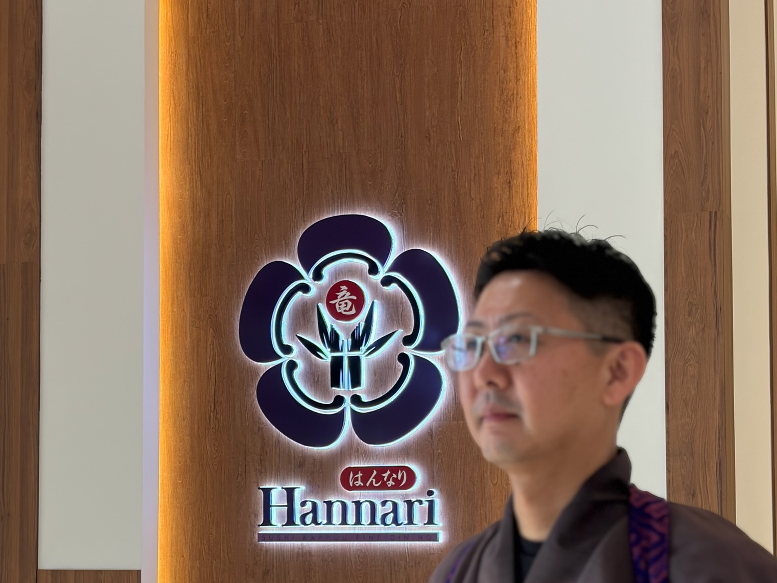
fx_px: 1571
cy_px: 439
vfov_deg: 20.8
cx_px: 388
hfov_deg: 27.8
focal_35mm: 70
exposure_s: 1/100
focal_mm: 5.96
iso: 80
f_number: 1.6
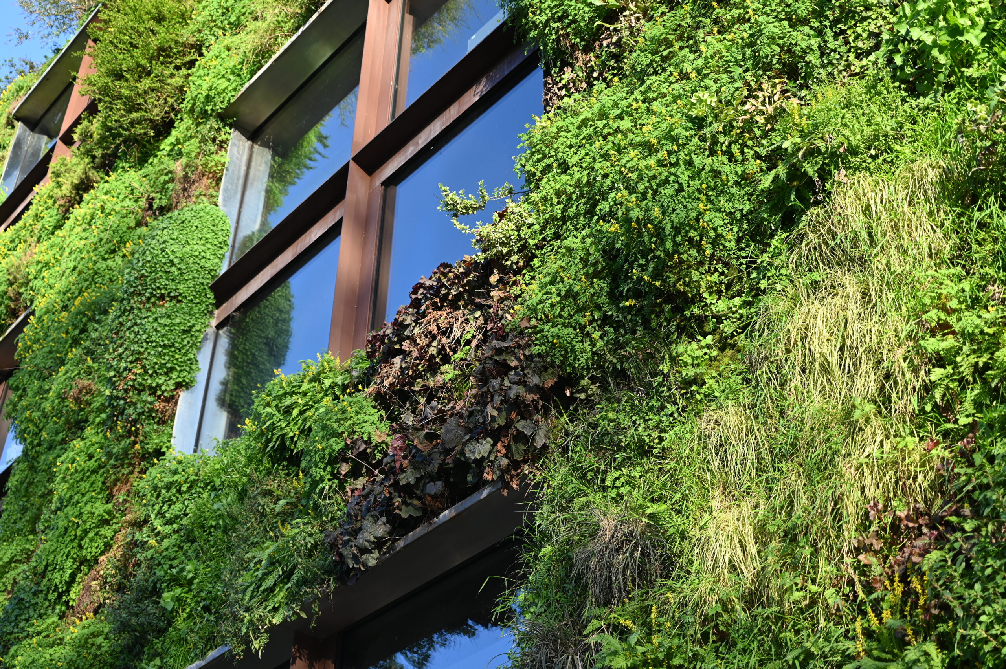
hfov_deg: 39.6
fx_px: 1396
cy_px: 334
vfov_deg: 27.0
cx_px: 503
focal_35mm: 50
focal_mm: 50
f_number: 4
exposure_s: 1/160
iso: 100
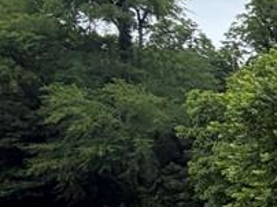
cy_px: 204
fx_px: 567
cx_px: 680
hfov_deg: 14.8
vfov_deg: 20.1
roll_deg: +0.6
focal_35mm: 71
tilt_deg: +2.9
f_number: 2.2
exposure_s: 1/182
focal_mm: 2.22
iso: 40
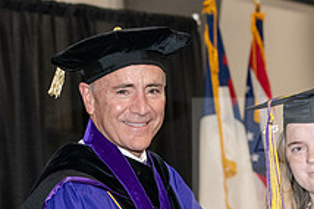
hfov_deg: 10.8
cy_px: 276
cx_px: 148
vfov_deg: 7.1
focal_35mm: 190
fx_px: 1655
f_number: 5
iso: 2500
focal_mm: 70
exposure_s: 1/200
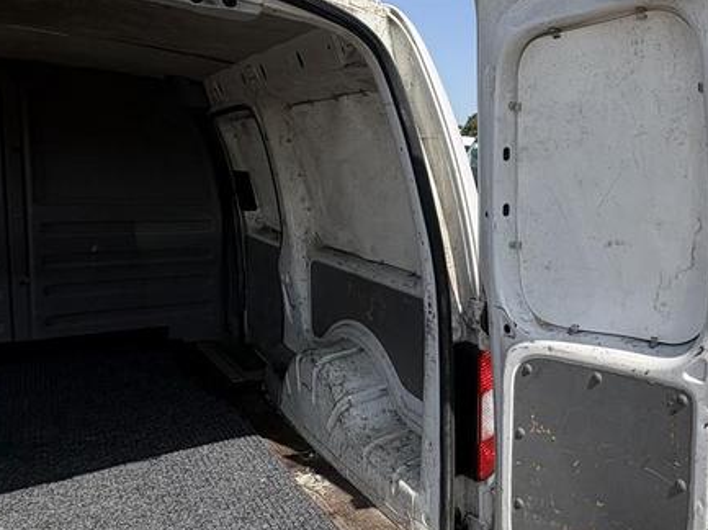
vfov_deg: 48.1
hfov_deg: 57.6
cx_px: 556
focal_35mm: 29
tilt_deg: -1.4
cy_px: 232
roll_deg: -2.8
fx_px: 593
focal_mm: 2.22
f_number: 2.2
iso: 50
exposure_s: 1/1637
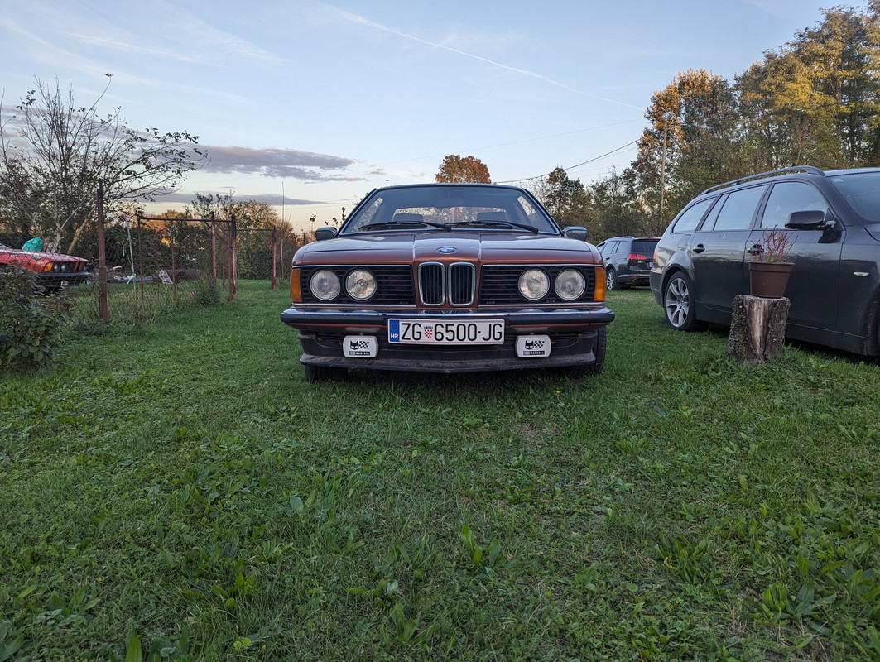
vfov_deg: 56.9
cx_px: 440
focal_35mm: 24
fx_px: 611
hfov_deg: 71.5
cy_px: 331
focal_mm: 6.81
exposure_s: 1/185
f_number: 1.85
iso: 44
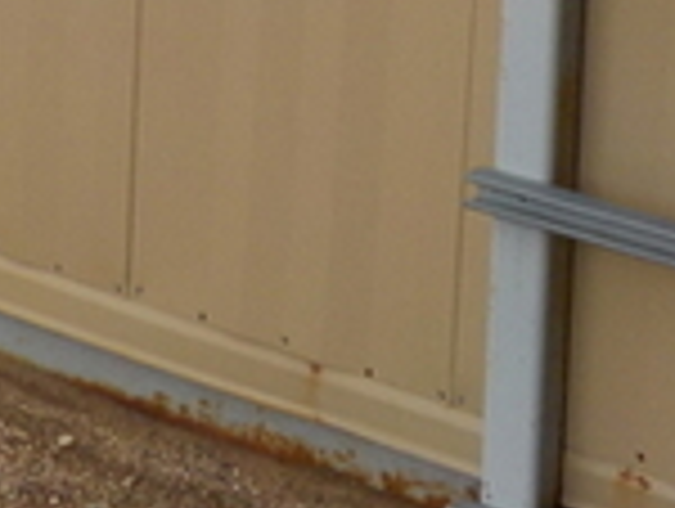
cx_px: 54
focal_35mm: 128
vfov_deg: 10.8
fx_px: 2500
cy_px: -436
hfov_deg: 15.2
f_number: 3.3
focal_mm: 4.1
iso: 125
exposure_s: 1/320
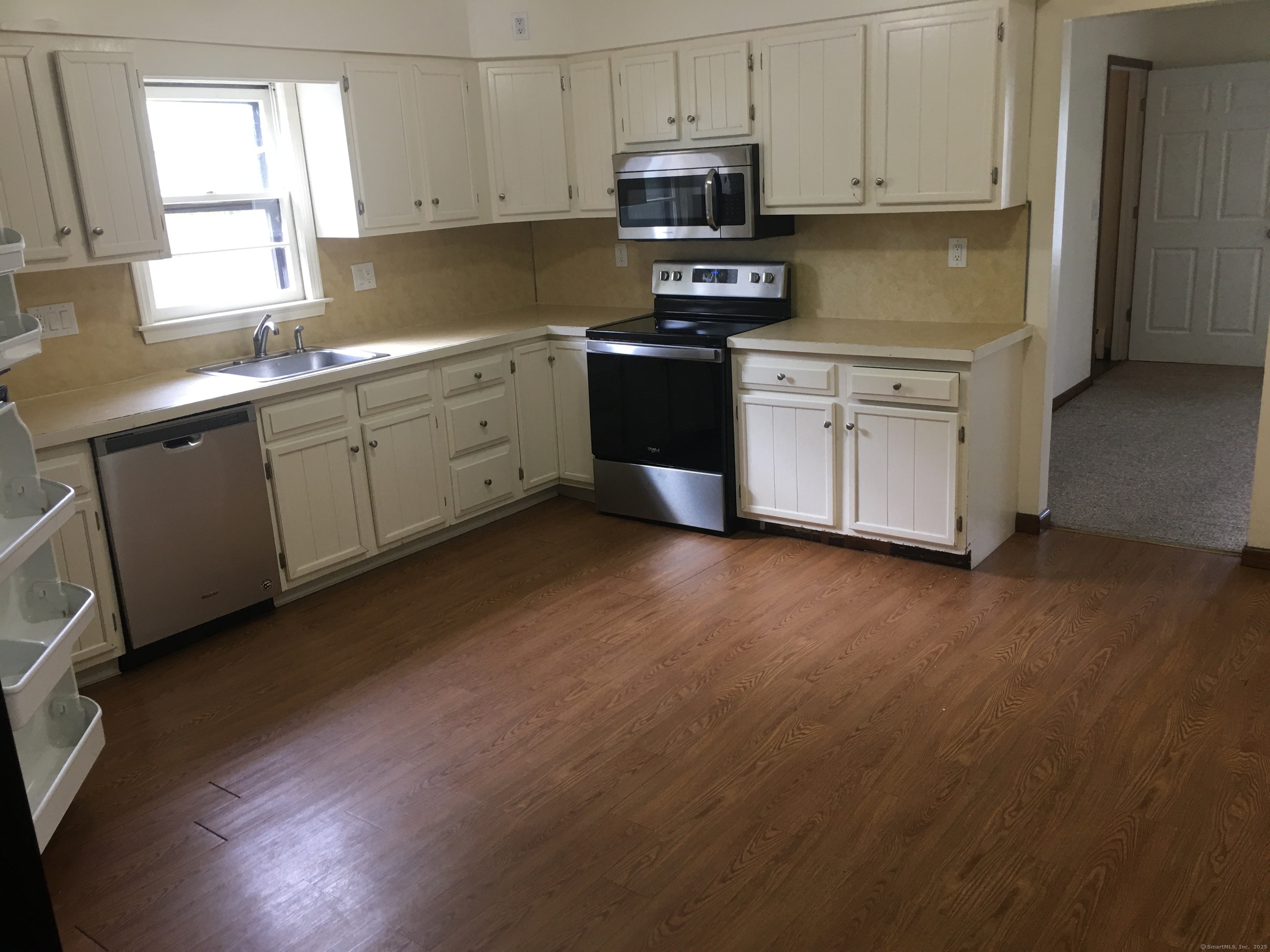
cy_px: 476
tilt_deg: -14.6
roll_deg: +3.3
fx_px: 1064
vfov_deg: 48.2
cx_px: 635
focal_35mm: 29
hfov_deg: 61.7
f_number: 2.2
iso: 32
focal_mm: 4.15
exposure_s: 1/15
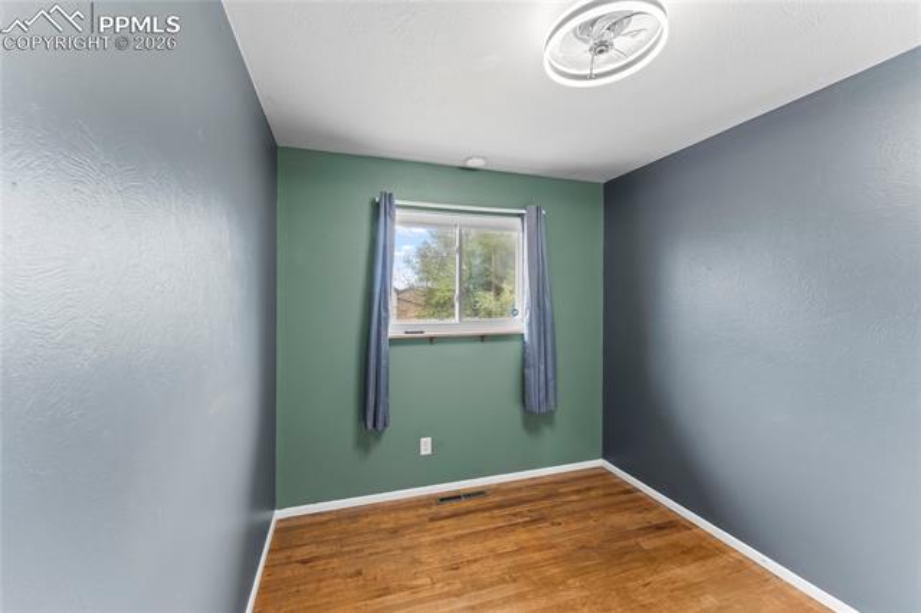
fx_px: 358
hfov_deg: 104.3
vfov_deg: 81.1
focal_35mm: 14
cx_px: 460
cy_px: 306
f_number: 8
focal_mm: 14
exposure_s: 1/1.67
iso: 800
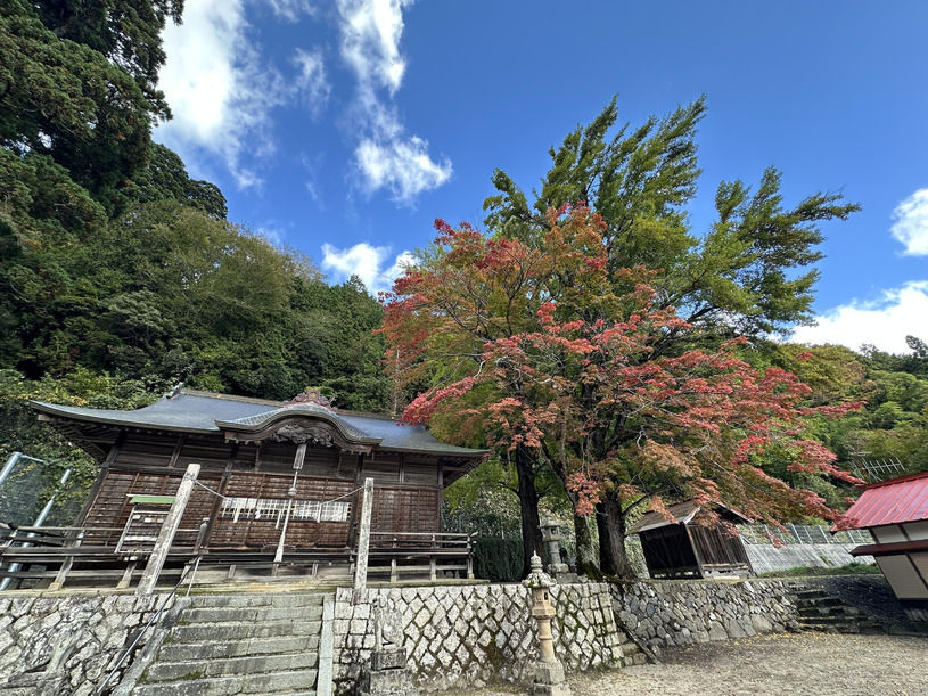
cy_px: 348
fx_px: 375
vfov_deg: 85.7
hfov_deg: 102.1
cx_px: 464
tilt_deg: +33.4
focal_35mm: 14
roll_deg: +1.9
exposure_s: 1/140
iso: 40
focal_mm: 2.22
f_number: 2.2
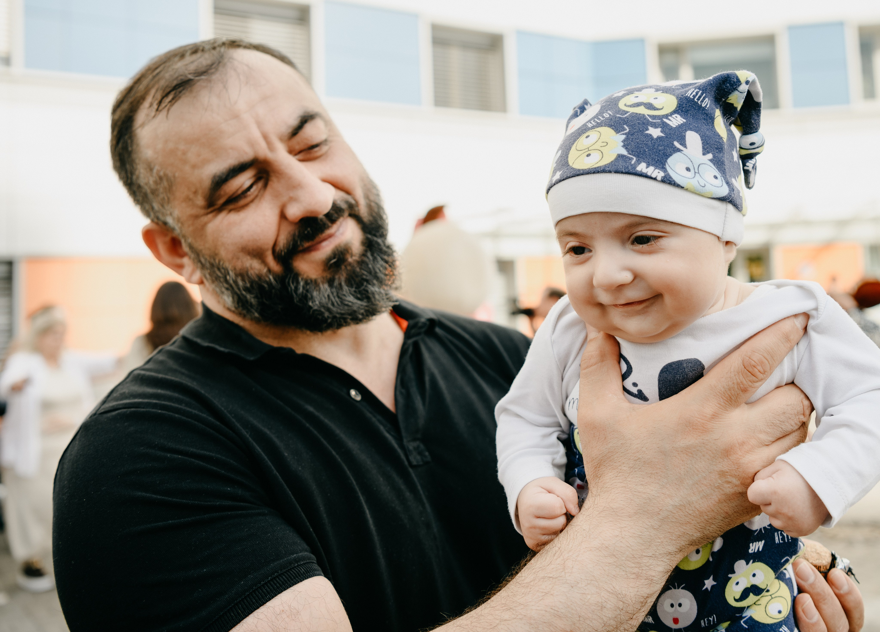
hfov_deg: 45.4
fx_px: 1045
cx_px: 530
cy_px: 240
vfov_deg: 33.5
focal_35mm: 42
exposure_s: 1/400
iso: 64
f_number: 3.5
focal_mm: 32
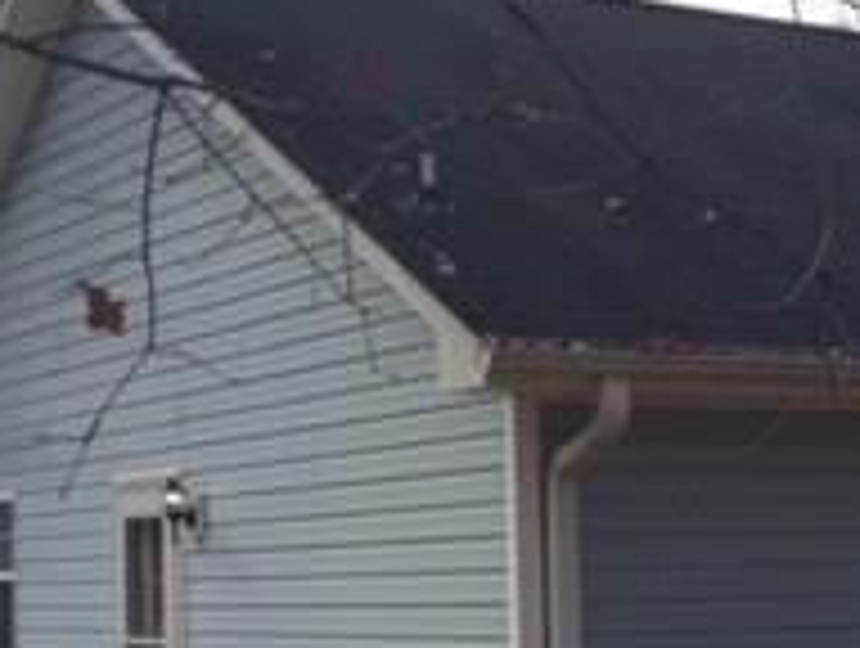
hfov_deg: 18.9
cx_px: 1067
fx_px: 2414
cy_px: 626
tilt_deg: -0.8
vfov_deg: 15.1
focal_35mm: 97
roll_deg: +0.2
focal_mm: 4.15
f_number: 2.2
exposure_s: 1/1068
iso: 32
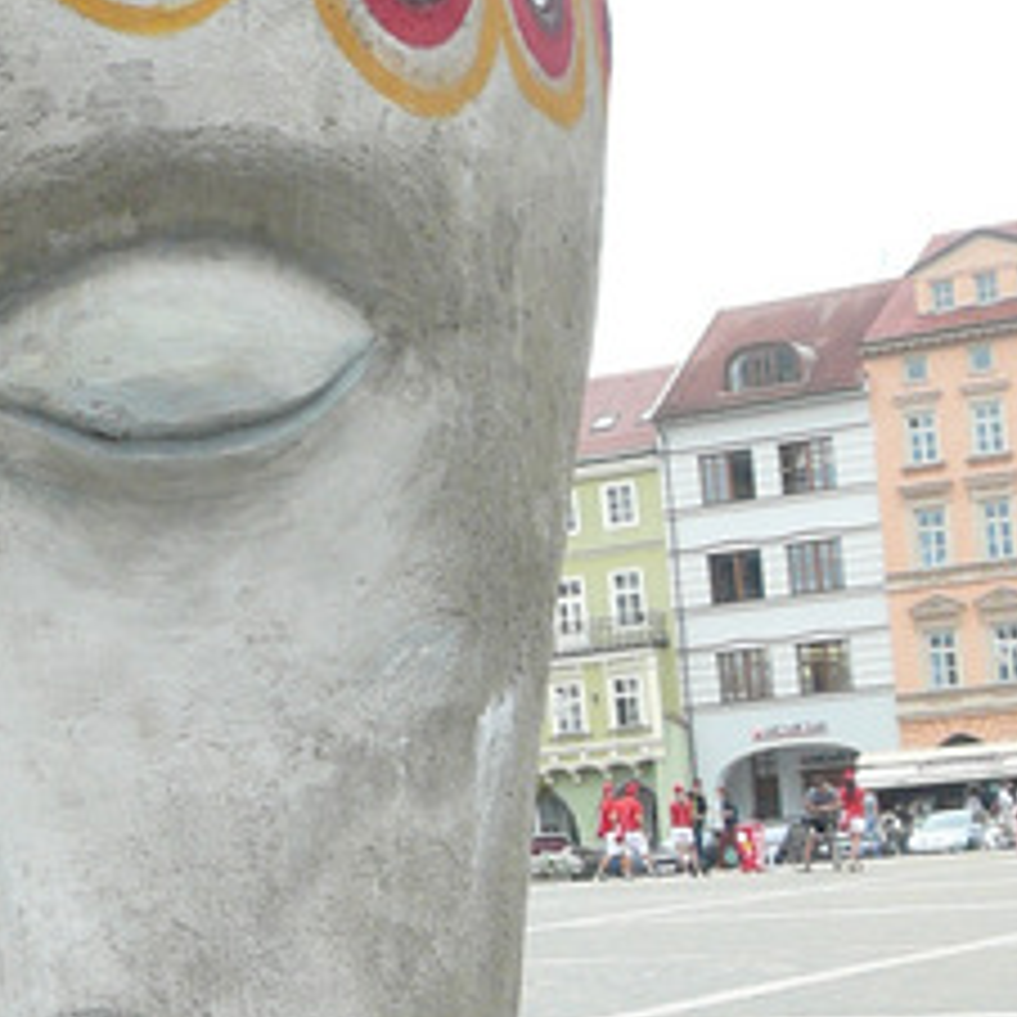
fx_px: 3191
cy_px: 886
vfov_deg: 17.9
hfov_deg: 17.9
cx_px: 151
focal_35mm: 96
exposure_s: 1/160
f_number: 2.8
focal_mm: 5.2
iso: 80
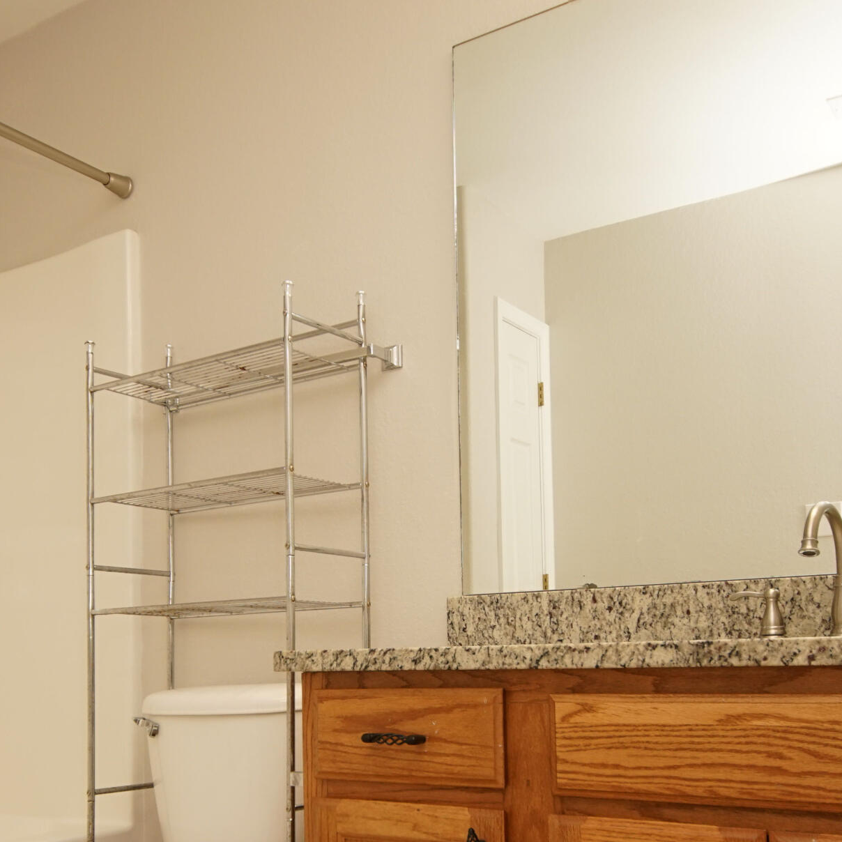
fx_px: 1046
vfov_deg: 42.3
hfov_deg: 43.7
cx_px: 359
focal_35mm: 38
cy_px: 647
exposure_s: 1/60
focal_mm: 12
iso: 250
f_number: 4.5
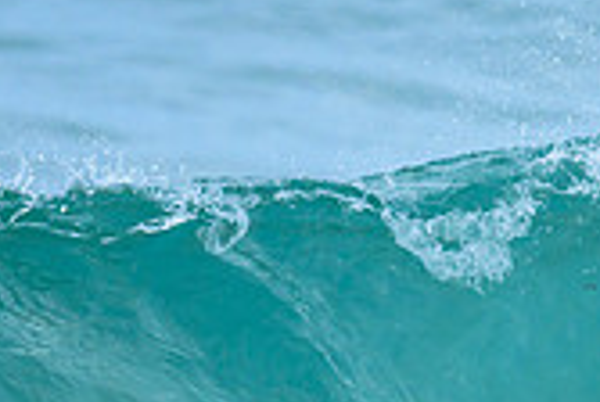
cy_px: 285
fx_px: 62043
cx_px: 535
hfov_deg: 0.6
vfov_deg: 0.4
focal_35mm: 3716
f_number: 6.3
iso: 500
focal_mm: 800
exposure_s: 1/3200
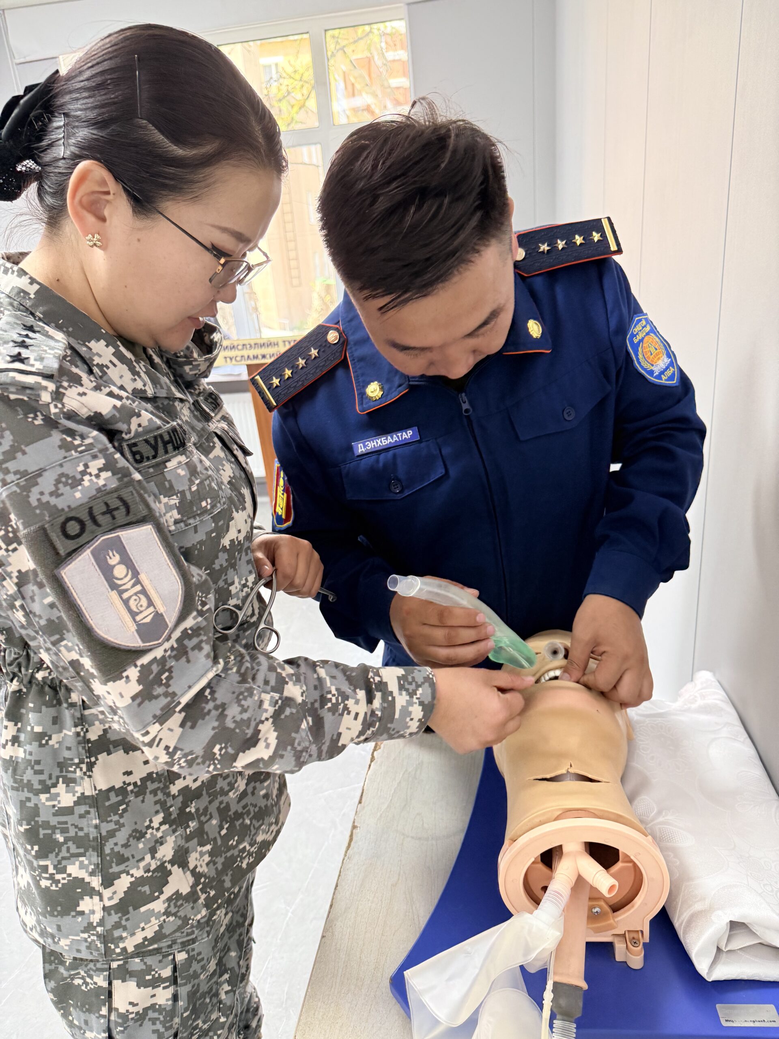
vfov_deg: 71.6
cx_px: 390
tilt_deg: -22.0
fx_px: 720
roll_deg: +4.4
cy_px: 520
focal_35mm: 24
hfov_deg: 56.8
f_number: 1.78
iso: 200
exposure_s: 1/94
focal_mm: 6.76
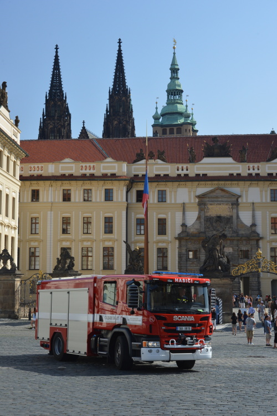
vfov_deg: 36.2
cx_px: 138
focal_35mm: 55
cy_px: 208
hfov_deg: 24.6
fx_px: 635
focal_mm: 55
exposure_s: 1/400
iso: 800
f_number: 10
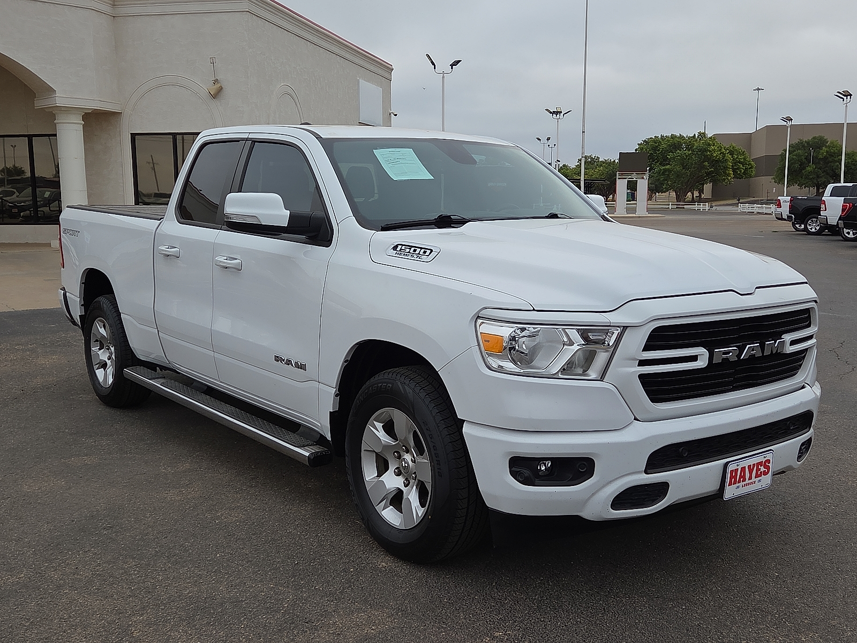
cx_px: 428
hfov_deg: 50.1
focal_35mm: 37
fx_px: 916
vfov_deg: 38.7
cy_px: 322
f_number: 1.8
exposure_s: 1/2500
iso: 76
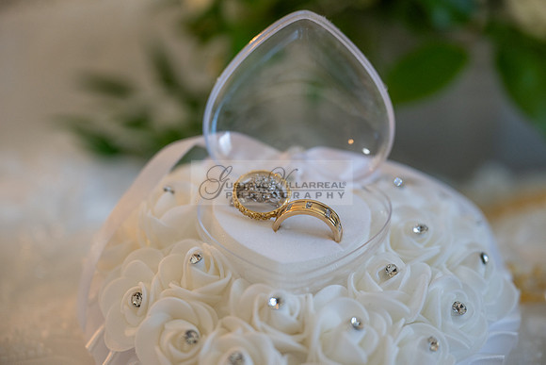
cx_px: 273
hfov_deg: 28.8
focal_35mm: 70
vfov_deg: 19.5
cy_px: 182
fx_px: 1062
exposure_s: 1/125
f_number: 3.2
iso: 800
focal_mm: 70
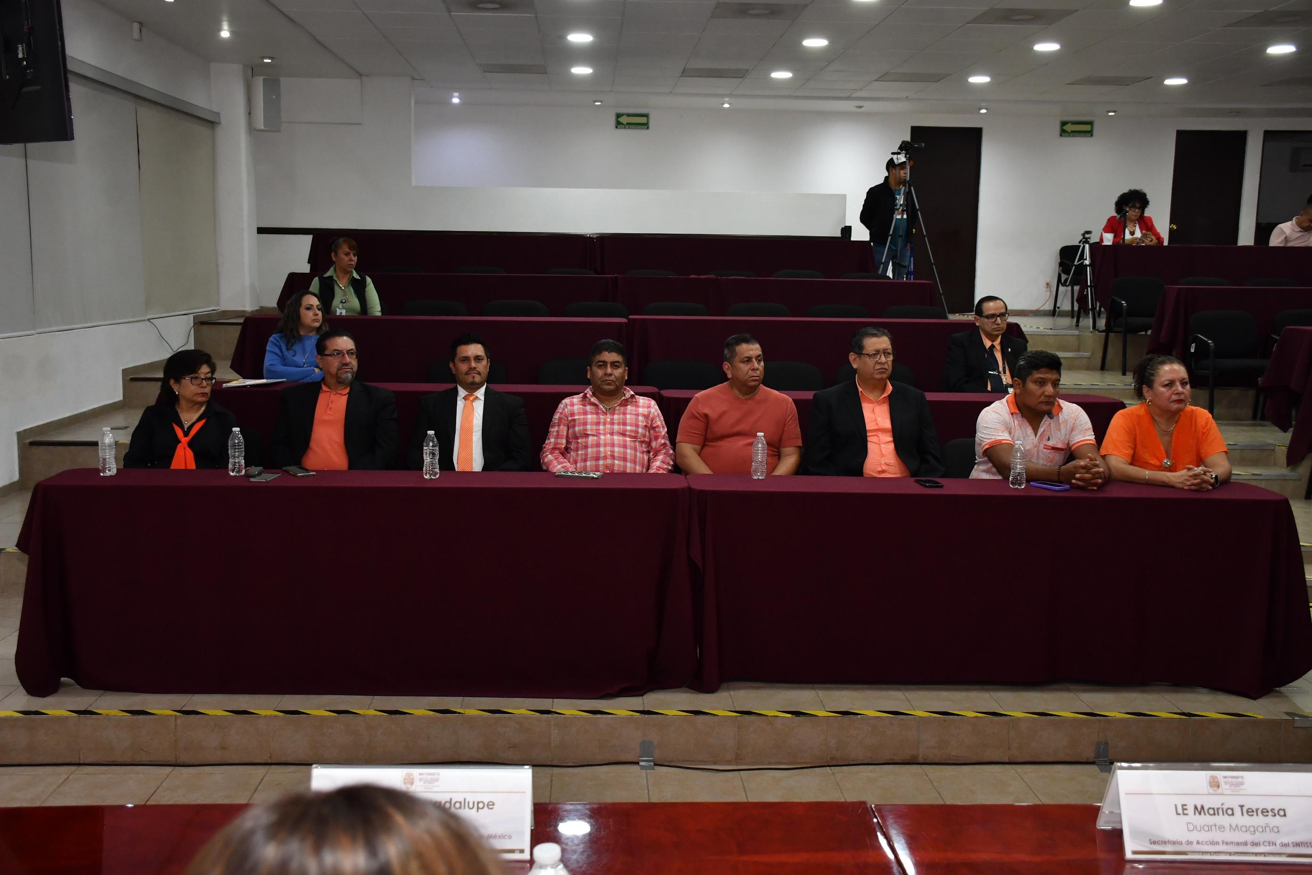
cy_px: 438
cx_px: 656
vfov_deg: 36.9
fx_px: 1312
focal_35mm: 36
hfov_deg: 53.1
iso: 1250
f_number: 5.6
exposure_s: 1/100
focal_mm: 24
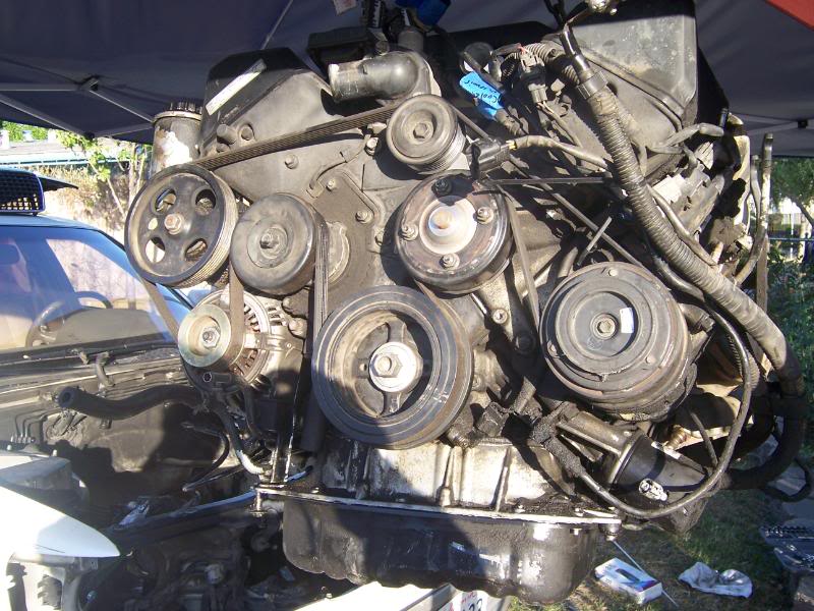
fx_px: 776
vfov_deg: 42.9
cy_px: 306
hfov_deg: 55.4
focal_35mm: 33
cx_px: 407
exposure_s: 1/125
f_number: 3.4
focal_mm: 5.5
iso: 80
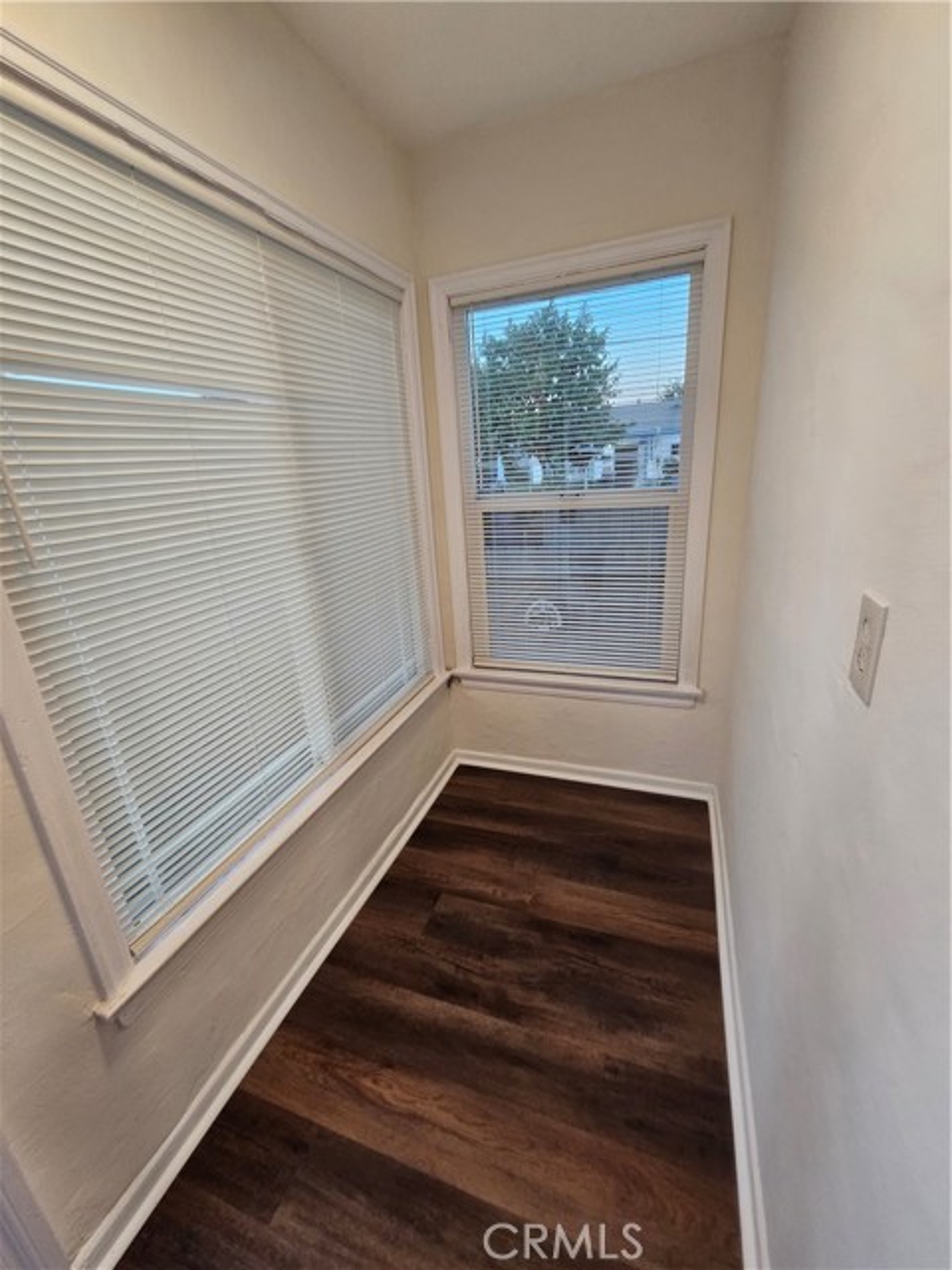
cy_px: 635
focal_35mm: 13
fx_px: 477
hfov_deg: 89.9
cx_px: 476
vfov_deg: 106.2
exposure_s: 1/60
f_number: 2.2
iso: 125
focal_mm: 2.2
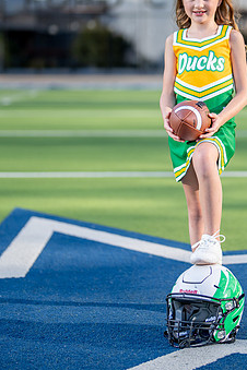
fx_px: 1153
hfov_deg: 12.2
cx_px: 217
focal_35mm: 112
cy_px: 136
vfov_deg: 18.2
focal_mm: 50
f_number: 1.2
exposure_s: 1/3200
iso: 100
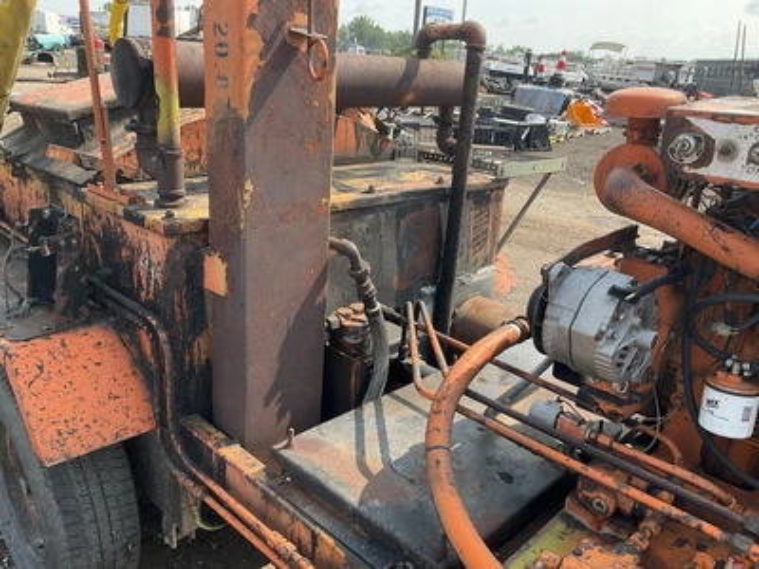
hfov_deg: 61.7
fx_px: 636
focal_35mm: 29
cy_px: 284
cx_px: 380
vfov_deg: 48.2
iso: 25
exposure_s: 1/465
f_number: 1.8
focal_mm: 3
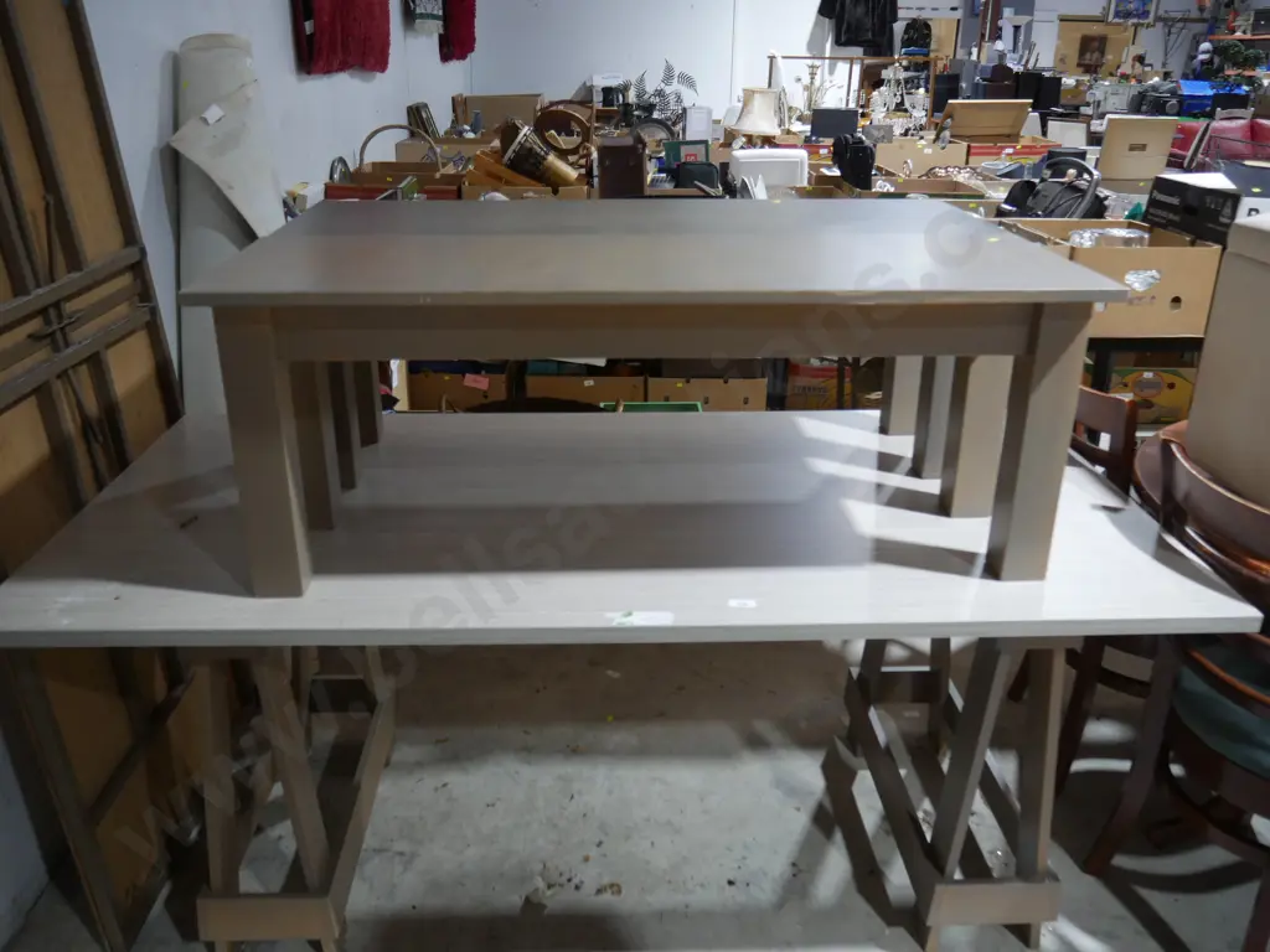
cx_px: 635
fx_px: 1027
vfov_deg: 49.7
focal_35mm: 28
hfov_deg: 63.4
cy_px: 476
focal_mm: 14
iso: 500
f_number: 3.5
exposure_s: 1/60
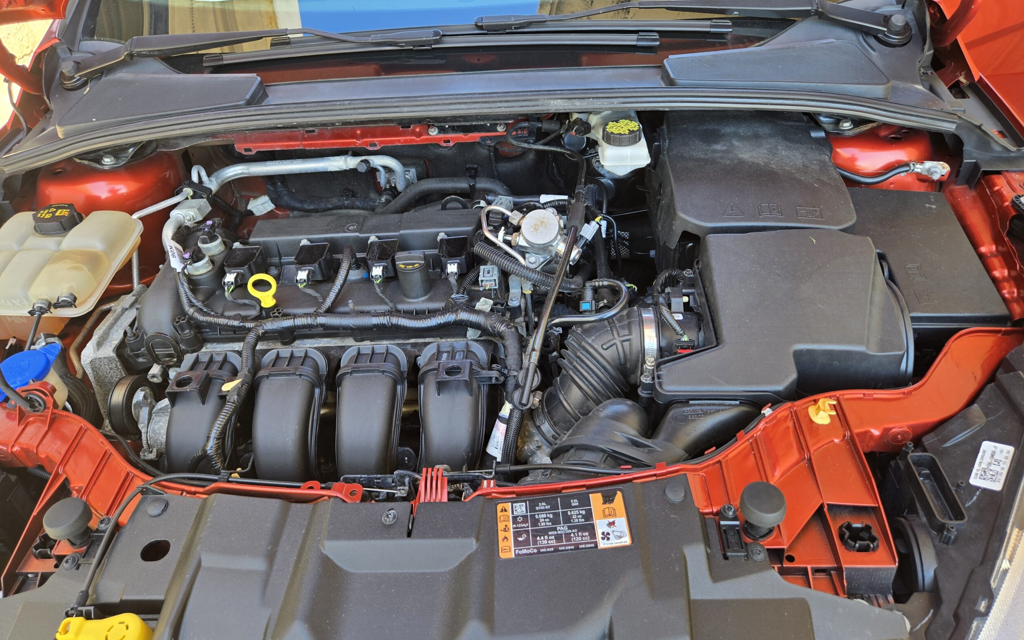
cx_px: 520
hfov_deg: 72.5
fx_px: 698
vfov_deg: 49.2
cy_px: 281
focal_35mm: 25
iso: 64
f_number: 1.8
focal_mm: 5.4
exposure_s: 1/180
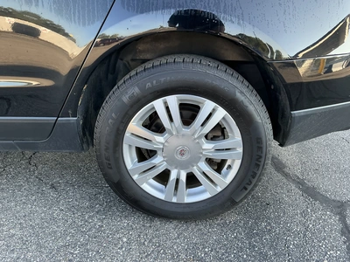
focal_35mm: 28
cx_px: 175
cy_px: 131
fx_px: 283
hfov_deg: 63.4
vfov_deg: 49.7
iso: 32
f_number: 1.8
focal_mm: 3
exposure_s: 1/122
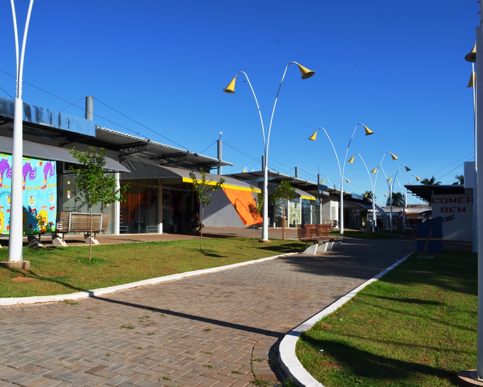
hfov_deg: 57.2
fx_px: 443
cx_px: 238
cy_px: 196
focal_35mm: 31
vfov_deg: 47.1
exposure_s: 1/320
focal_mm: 18
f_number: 9
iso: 100
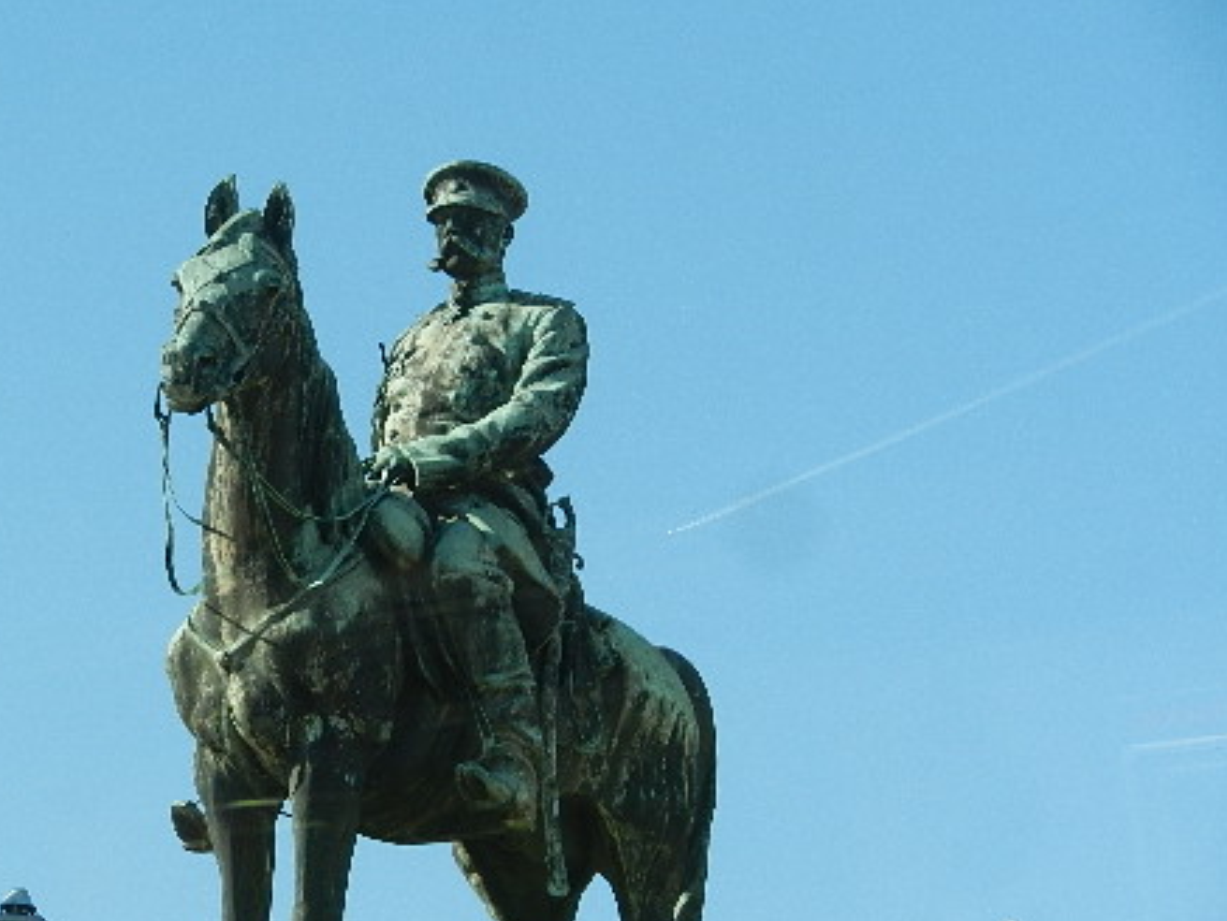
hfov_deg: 9.4
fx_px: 7481
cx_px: 407
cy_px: 486
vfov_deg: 7.0
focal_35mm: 211
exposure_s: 1/200
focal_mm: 25.9
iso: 250
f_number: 5.2
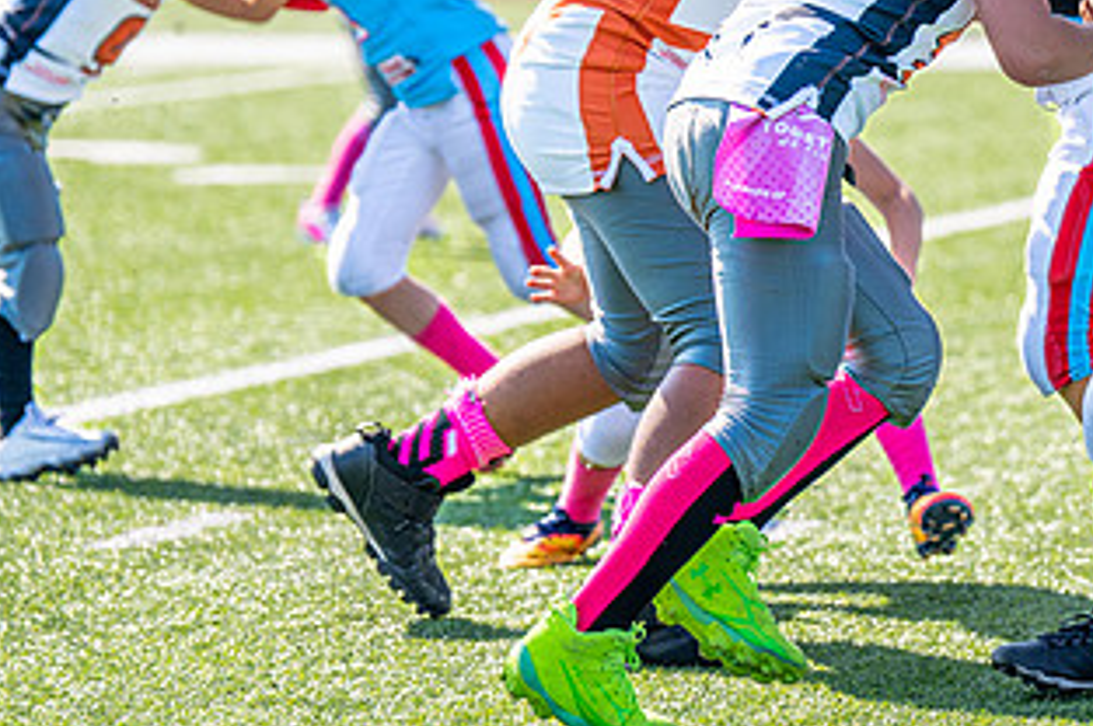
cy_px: 149
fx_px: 8977
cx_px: 990
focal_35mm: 296
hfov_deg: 7.0
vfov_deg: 4.6
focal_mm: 133
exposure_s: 1/1600
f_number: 2.8
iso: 100
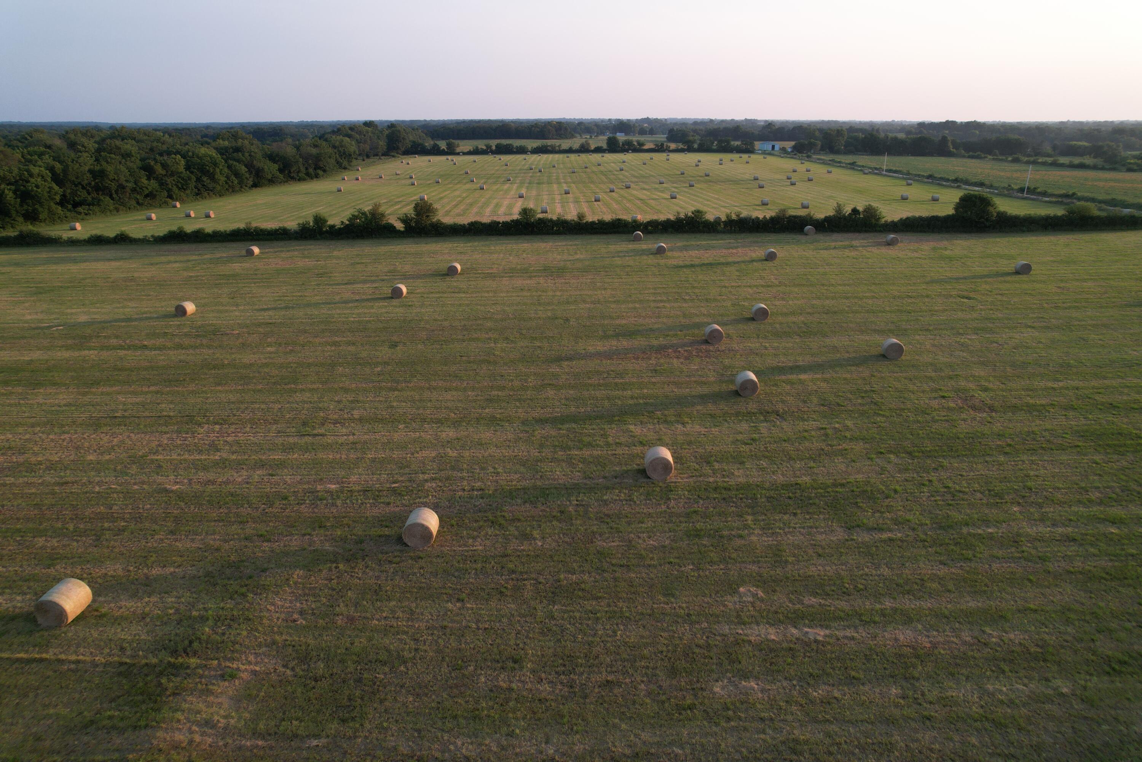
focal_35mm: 22
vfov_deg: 57.2
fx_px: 698
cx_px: 571
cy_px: 381
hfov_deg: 78.6
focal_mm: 8.38
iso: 110
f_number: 2.8
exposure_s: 1/60
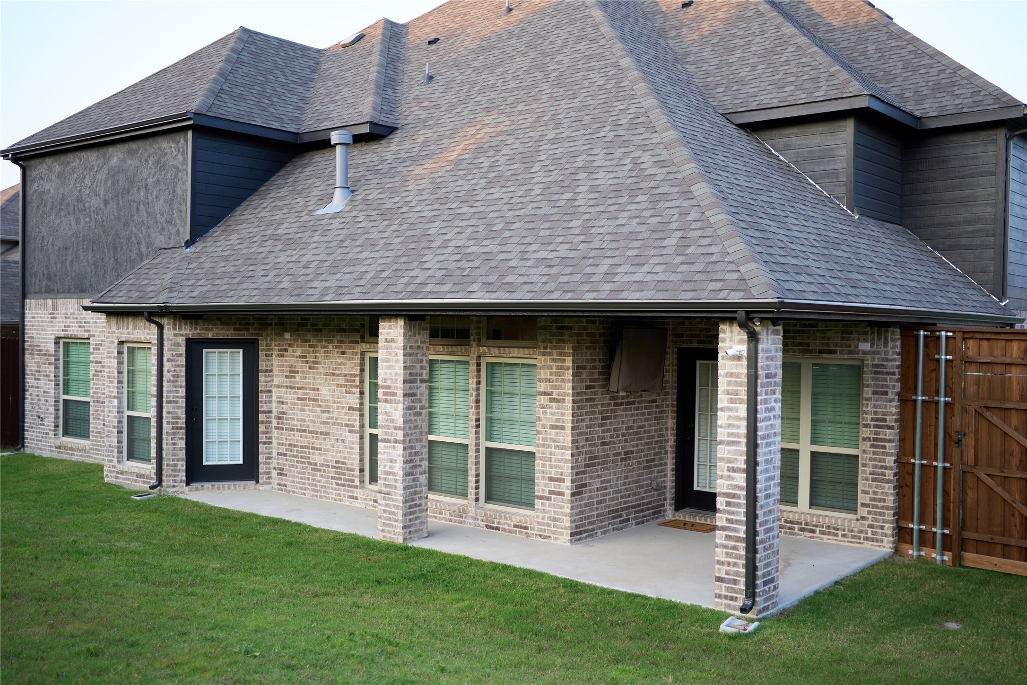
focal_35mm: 35
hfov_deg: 54.4
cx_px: 514
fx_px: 998
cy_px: 342
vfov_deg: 37.9
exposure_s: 1/160
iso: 100
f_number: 2.2
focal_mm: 35
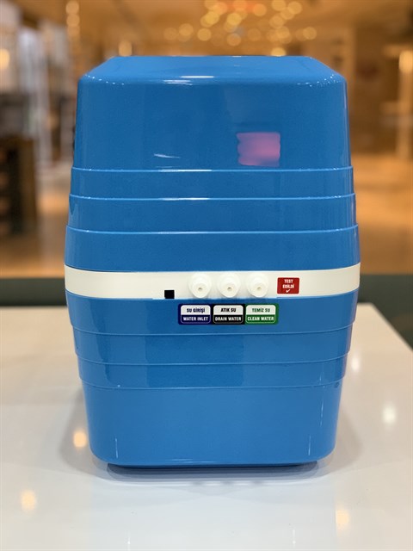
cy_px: 276
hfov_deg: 28.0
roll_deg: -0.5
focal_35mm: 52
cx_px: 206
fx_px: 827
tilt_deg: -11.1
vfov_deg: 36.8
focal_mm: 6
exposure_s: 1/50
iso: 250
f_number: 2.4
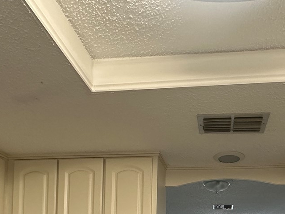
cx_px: 187
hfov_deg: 51.8
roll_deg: -0.9
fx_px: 288
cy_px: 260
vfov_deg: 33.0
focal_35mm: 35
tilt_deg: +1.4
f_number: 2.2
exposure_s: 1/120
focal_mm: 2.22
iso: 250
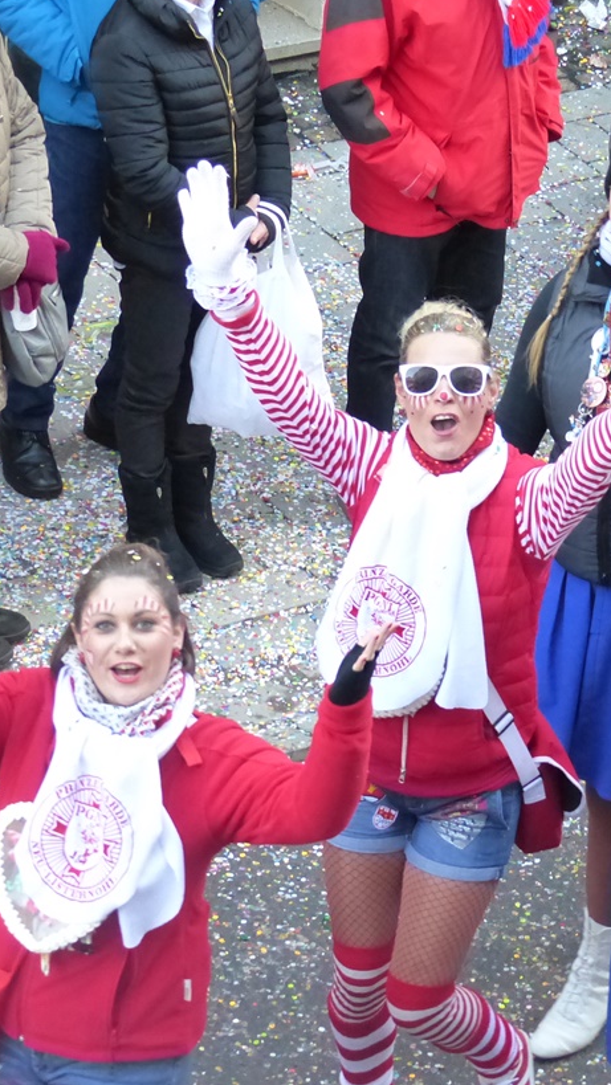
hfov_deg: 7.0
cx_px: 482
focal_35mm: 174
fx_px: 5009
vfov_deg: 12.4
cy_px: 579
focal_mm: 19.6
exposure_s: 1/250
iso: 800
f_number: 2.8
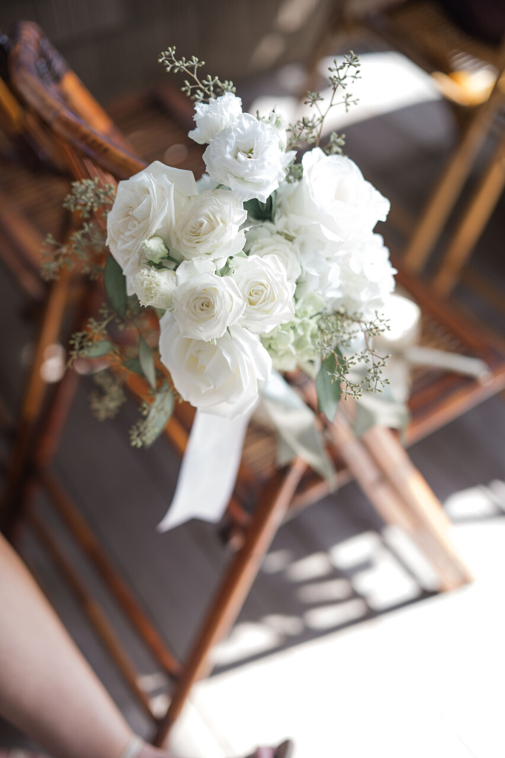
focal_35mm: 50
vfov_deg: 39.6
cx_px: 252
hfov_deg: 27.0
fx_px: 1053
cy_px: 379
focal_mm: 50
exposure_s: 1/200
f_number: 1.8
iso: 50
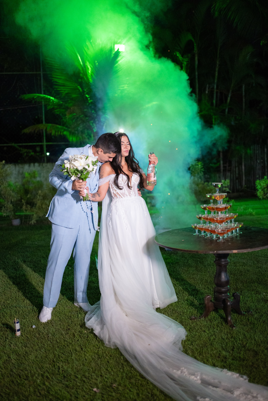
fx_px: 391
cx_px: 134
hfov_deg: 37.9
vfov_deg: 54.4
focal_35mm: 35
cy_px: 200
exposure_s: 1/640
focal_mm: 35
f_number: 1.4
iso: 4000
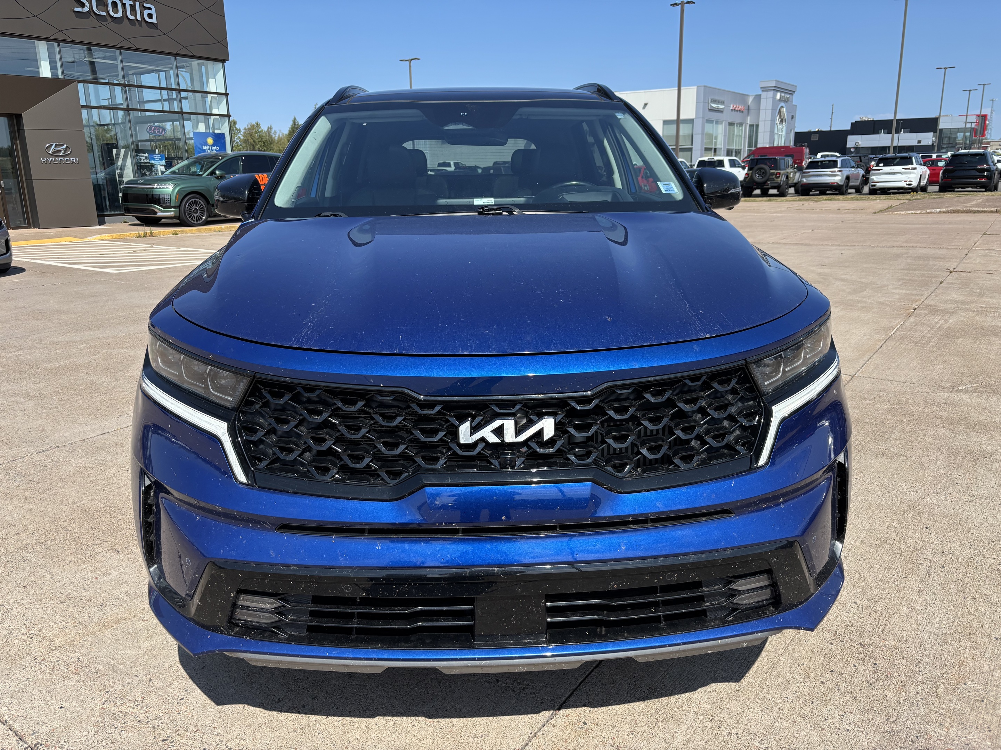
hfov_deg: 67.3
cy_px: 375
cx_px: 500
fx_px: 752
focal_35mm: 26
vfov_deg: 53.1
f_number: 1.6
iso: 50
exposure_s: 1/2024
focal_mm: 5.96
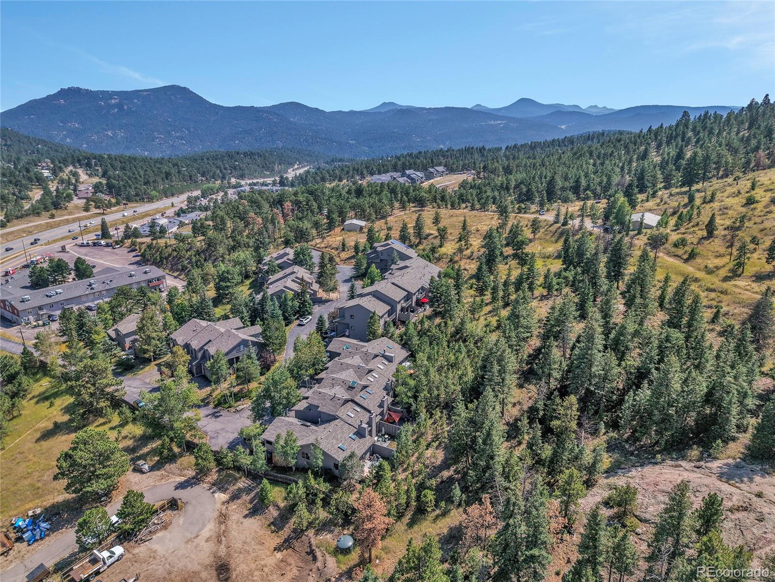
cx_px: 388
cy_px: 291
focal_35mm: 24
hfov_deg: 71.6
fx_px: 537
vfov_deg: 56.8
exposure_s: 1/8000
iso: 180
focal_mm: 8.67
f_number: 1.8
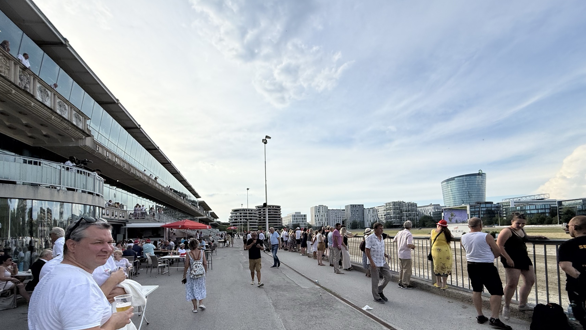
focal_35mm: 16
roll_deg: +1.8
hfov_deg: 99.4
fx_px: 249
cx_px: 286
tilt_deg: +2.5
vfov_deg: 65.4
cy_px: 219
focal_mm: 2.22
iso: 50
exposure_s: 1/3289
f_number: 2.2
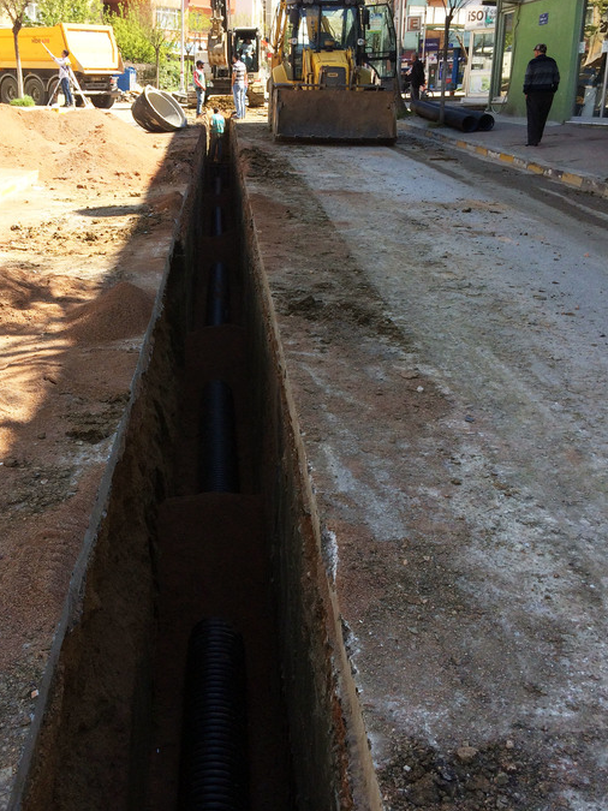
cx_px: 216
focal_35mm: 40
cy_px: 372
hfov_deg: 35.7
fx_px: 937
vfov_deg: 46.8
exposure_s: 1/789
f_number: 2.2
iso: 32
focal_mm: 4.12
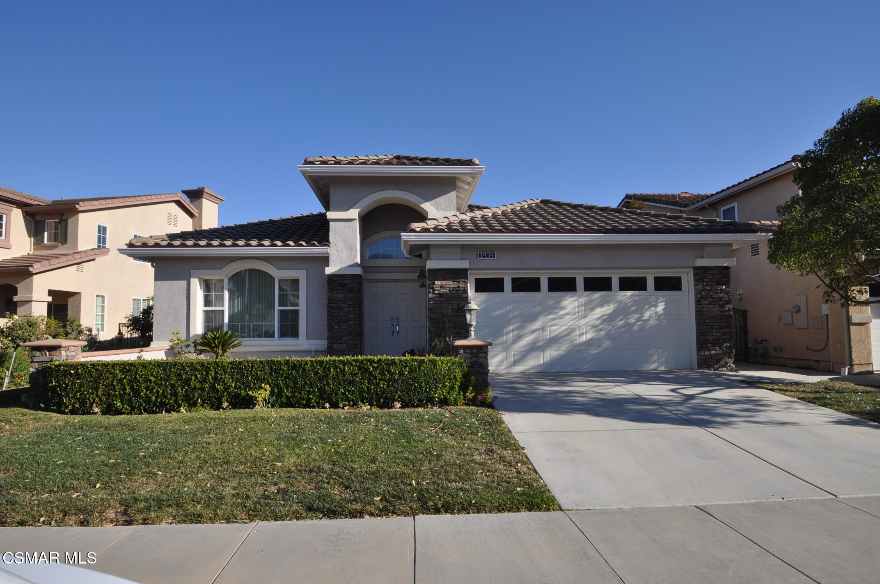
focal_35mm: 20
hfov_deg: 85.5
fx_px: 476
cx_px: 440
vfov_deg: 63.1
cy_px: 292
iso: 200
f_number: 10
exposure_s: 1/400
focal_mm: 13
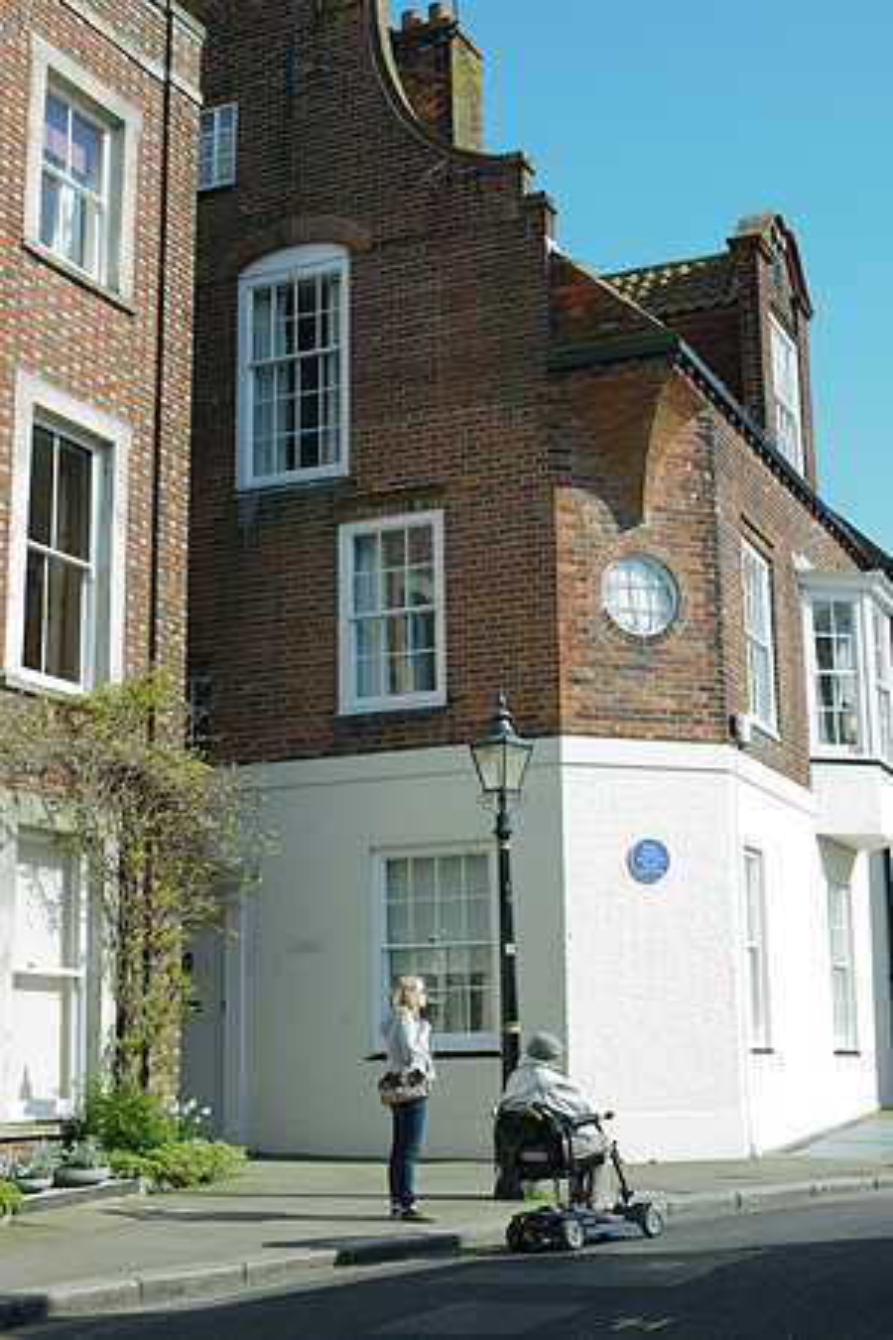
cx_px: 446
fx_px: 1860
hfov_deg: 27.0
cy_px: 670
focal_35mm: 50
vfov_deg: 39.6
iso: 100
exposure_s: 1/100
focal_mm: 50
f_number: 6.3
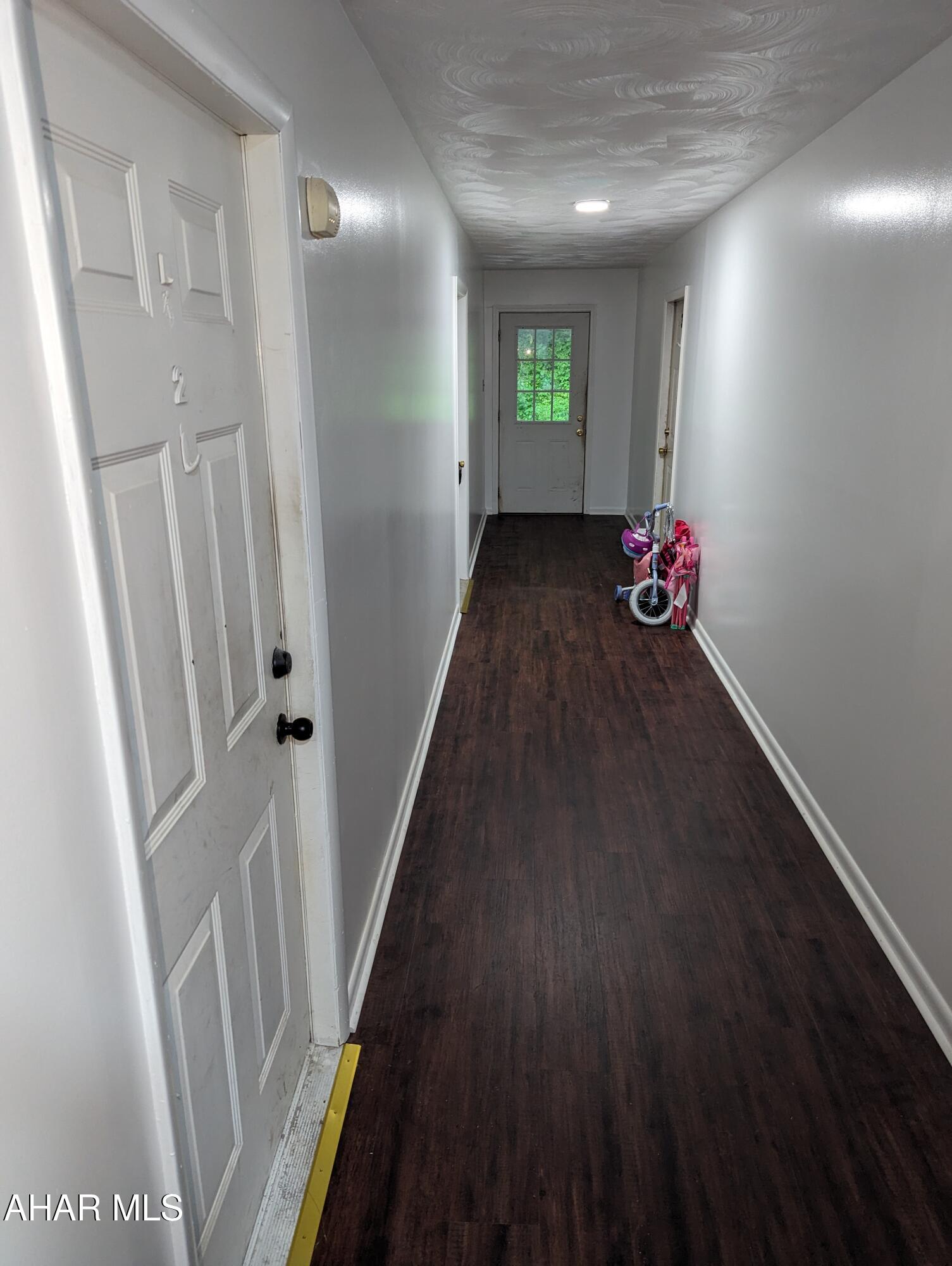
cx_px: 476
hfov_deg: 56.9
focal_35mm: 24
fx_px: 878
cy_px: 633
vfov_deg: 71.5
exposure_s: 1/40
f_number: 1.85
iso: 251
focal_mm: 6.81
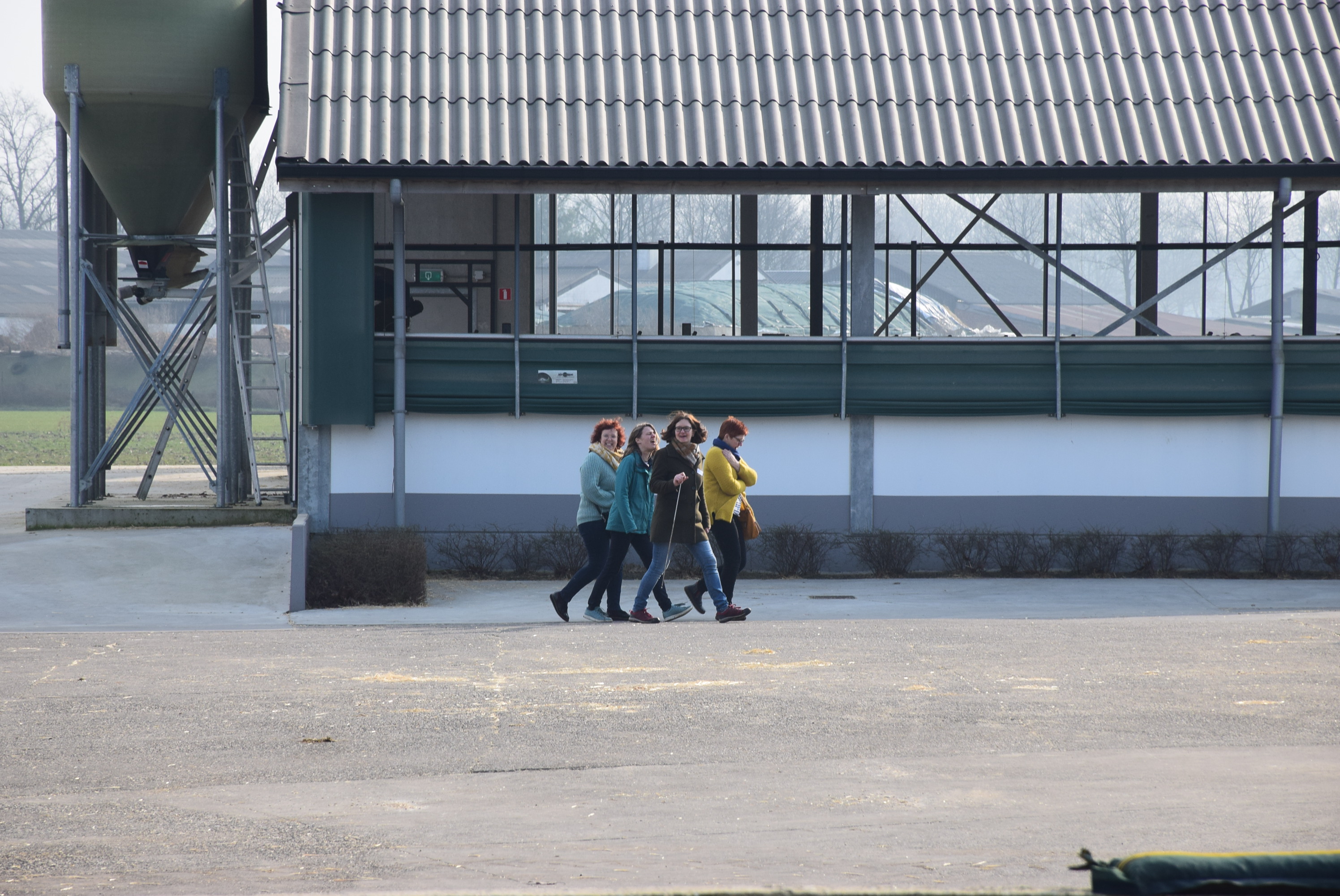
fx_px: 7822
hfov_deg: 9.8
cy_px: 448
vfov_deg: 6.6
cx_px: 670
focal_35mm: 210
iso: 400
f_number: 11
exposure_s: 1/320
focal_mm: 140
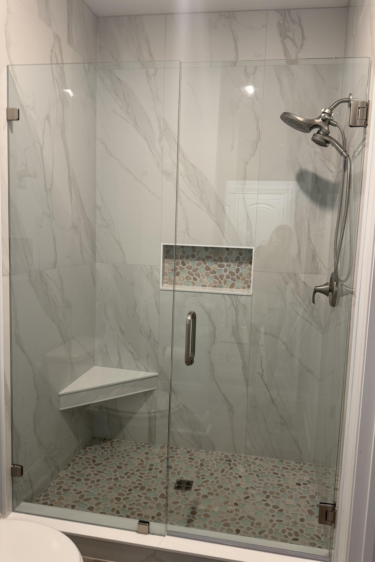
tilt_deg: -6.3
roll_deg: -3.0
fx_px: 390
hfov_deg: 51.2
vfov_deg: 71.5
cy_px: 281
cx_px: 209
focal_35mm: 25
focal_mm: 6.76
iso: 160
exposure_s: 1/60
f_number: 1.78
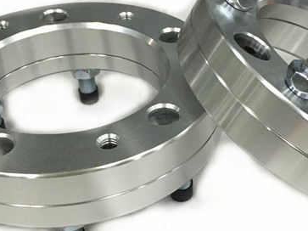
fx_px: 569
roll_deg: +1.4
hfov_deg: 30.1
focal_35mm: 64
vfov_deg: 22.9
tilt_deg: -38.1
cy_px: 138
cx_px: 199
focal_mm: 4.15
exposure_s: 1/33
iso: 200
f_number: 2.2
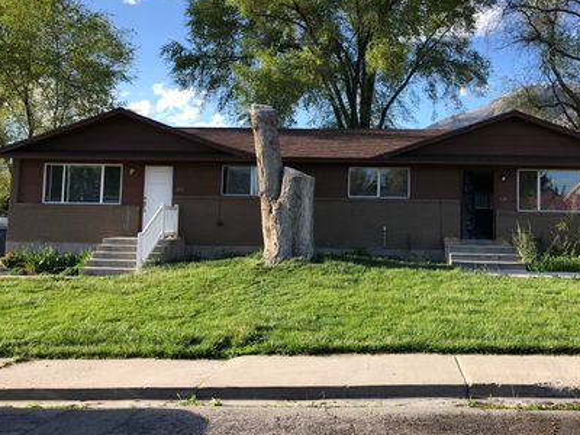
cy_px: 186
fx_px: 586
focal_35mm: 35
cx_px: 354
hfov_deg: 52.2
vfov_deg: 40.6
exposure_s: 1/665
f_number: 1.8
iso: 20
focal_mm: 4
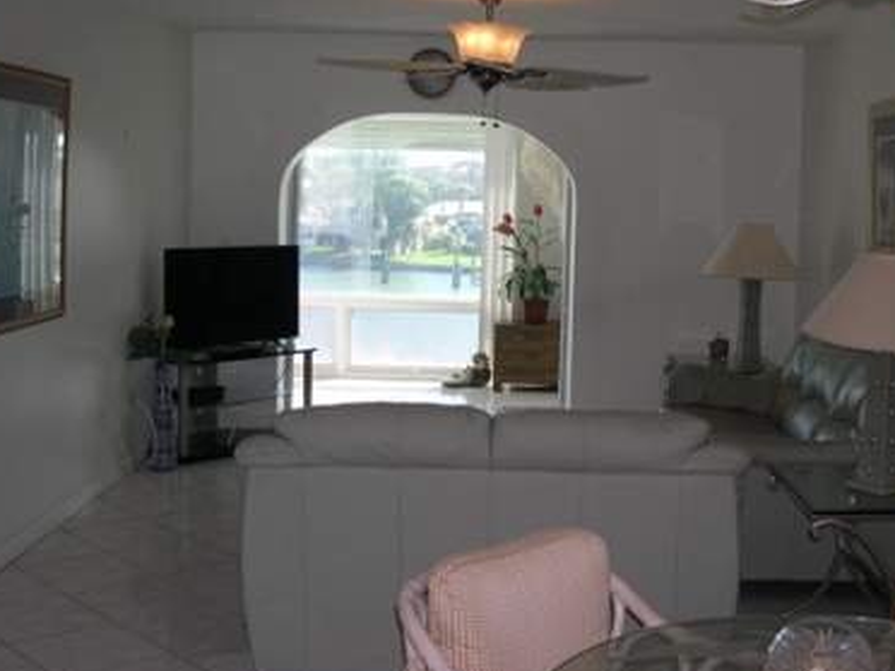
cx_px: 505
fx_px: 1267
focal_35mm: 49
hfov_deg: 38.8
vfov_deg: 29.6
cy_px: 255
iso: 100
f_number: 2.8
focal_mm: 8
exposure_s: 1/263
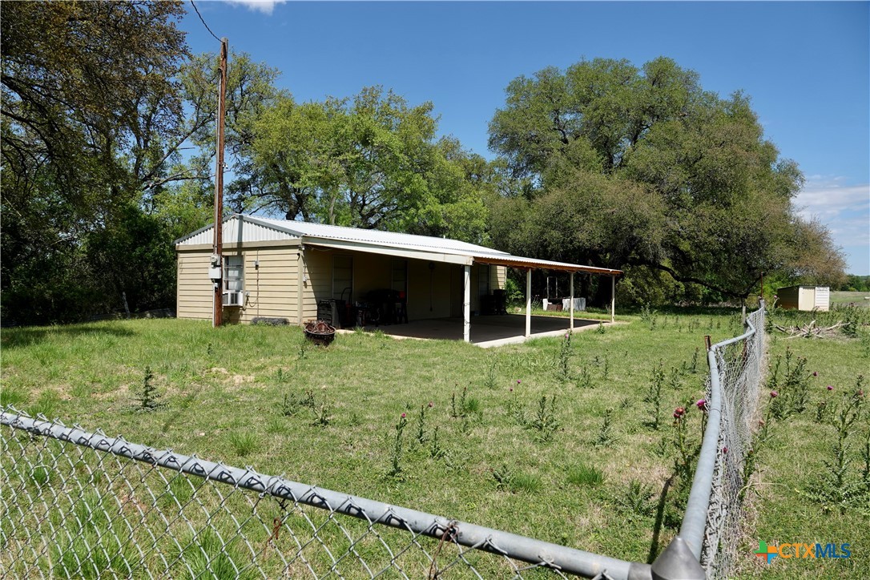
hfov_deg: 73.7
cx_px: 435
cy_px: 290
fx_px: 580
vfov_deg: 53.1
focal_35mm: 24
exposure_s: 1/800
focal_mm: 8.8
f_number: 4
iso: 100
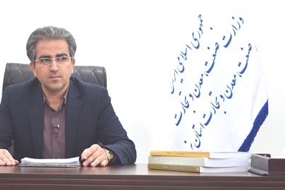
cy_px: 57
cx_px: 77
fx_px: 1051
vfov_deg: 10.3
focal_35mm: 133
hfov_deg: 15.4
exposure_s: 1/125
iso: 400
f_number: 5.6
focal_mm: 55
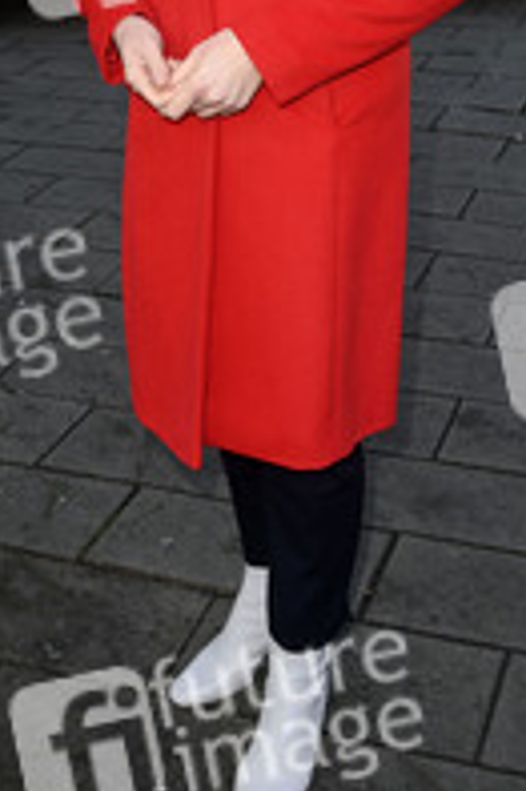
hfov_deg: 22.9
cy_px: 124
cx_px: 333
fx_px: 1295
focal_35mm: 59
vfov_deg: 32.7
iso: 640
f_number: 10
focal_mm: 29
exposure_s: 1/125
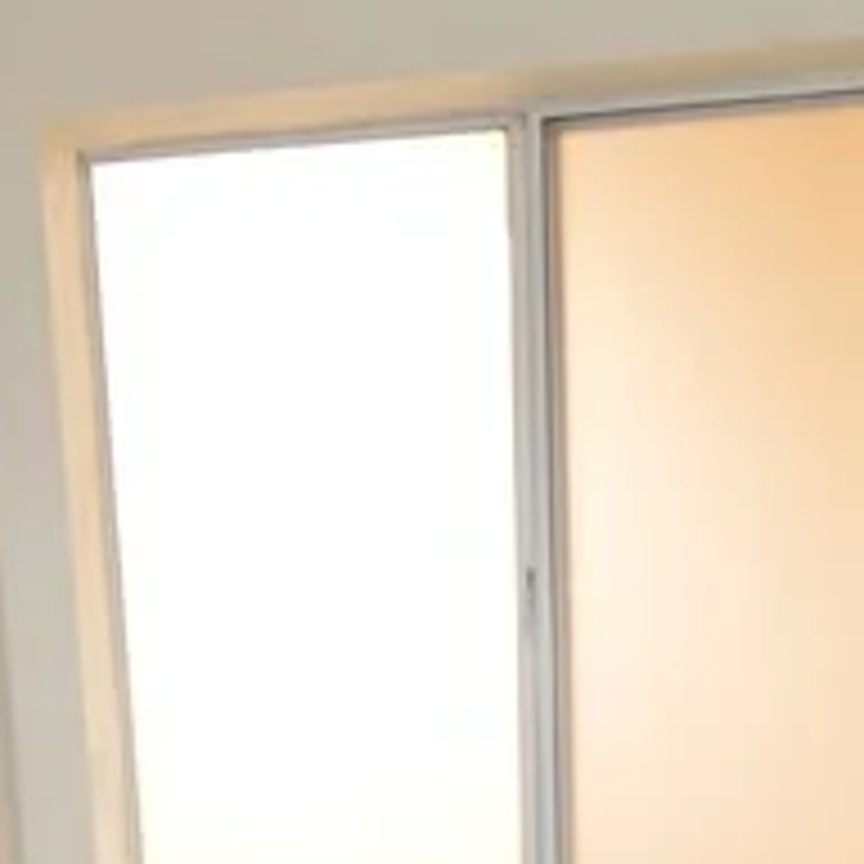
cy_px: 1460
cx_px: 421
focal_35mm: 72
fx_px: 2033
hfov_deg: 24.0
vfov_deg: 19.3
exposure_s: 1/80
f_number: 4.5
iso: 400
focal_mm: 10
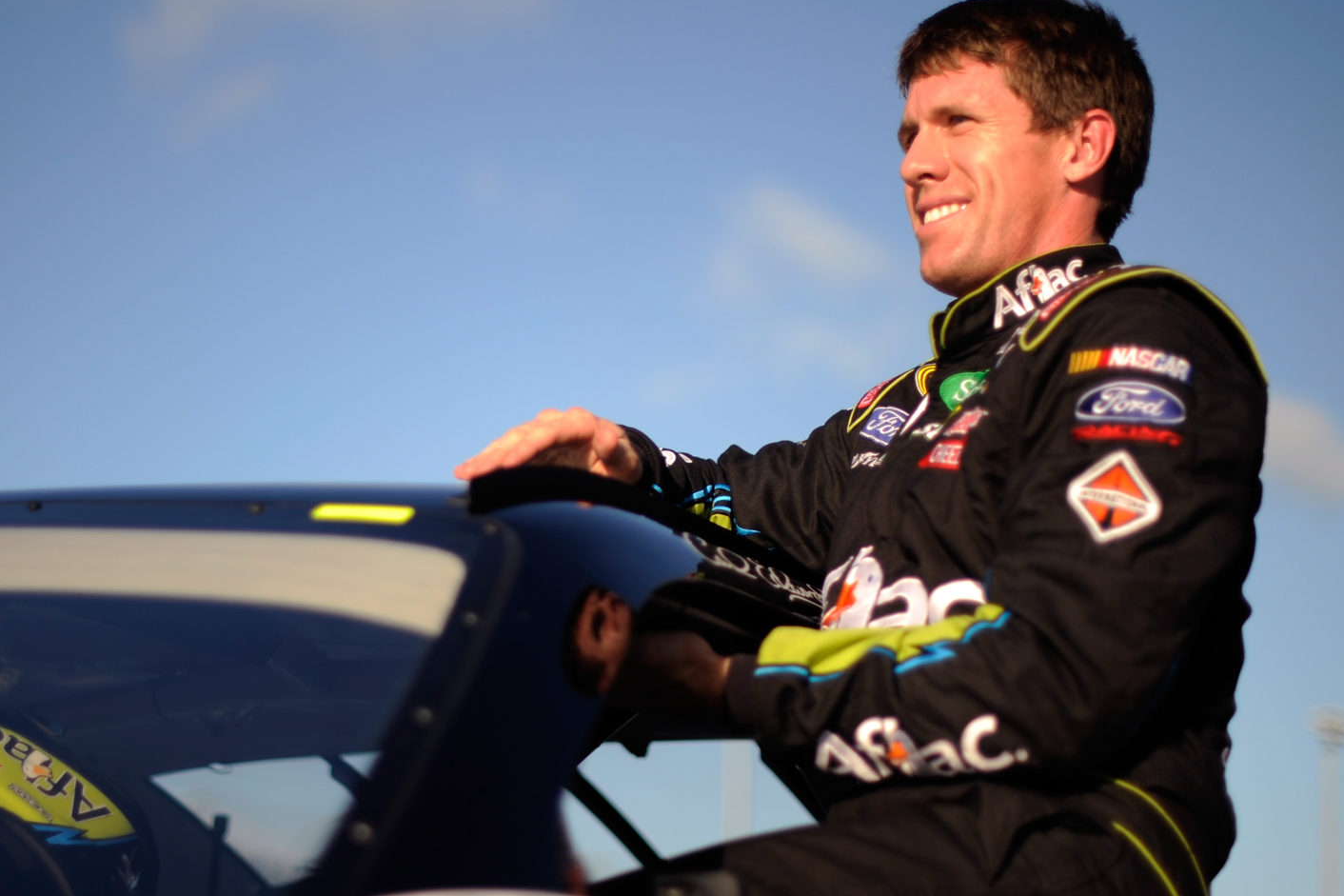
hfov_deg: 29.4
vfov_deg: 20.0
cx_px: 441
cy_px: 531
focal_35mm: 68
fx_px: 2538
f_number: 1.4
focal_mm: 50
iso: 100
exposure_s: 1/8000
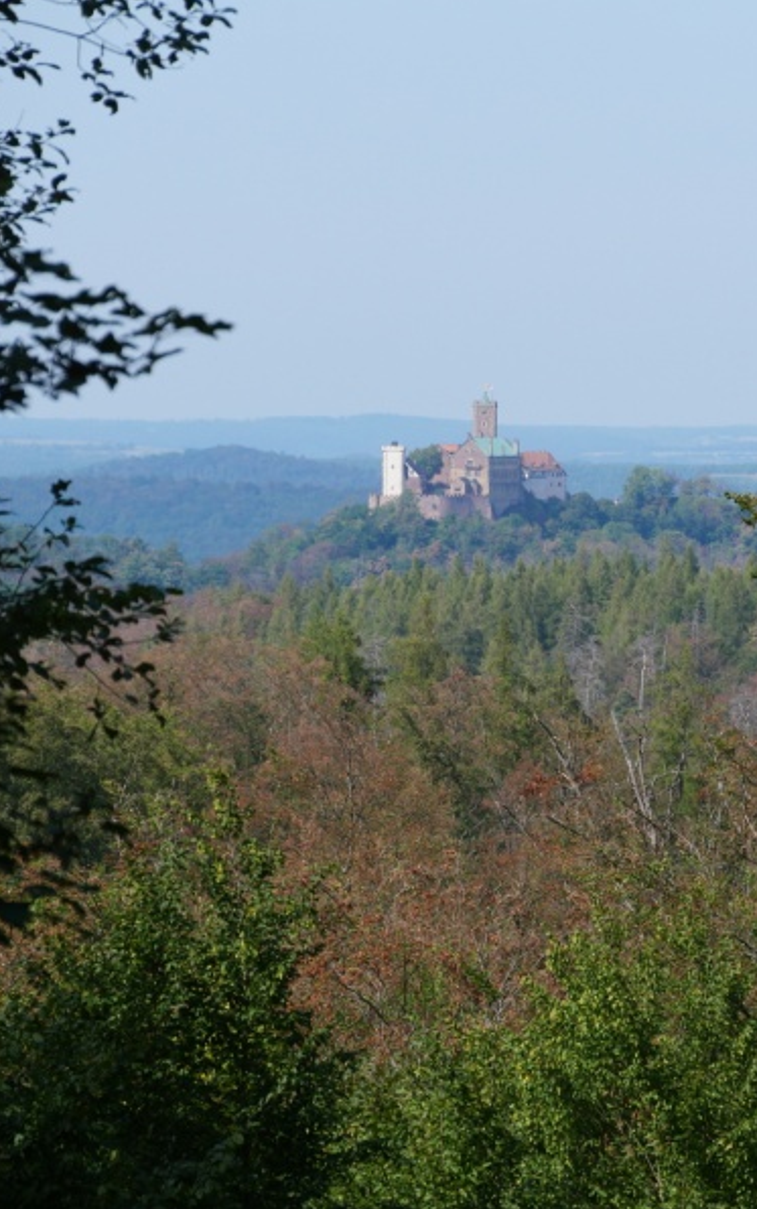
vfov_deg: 6.8
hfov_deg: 4.2
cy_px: 602
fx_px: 10223
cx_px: 509
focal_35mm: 310
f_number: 6.3
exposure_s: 1/500
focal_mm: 109
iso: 200
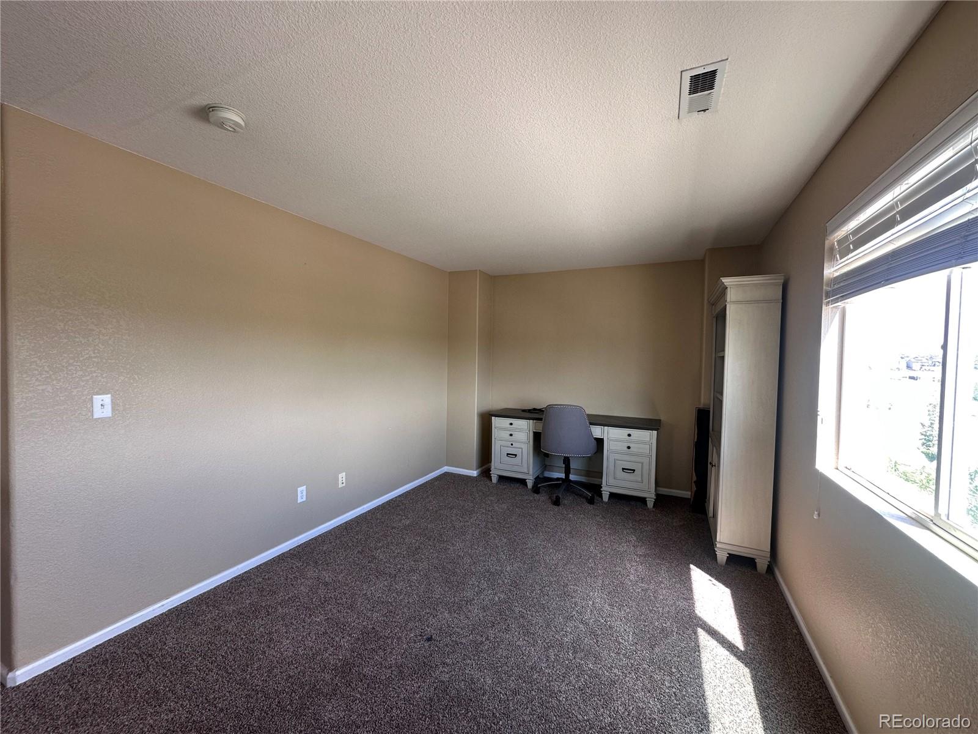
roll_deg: -1.2
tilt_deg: -1.2
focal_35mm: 14
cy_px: 367
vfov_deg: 85.7
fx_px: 396
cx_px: 489
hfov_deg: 102.1
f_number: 2.2
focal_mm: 2.22
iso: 80
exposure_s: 1/99
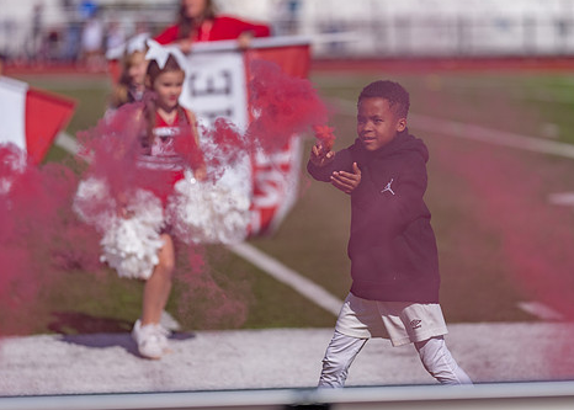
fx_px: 2870
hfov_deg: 11.4
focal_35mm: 176
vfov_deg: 8.2
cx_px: 315
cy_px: 170
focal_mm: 135
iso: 100
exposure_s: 1/12800
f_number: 1.8
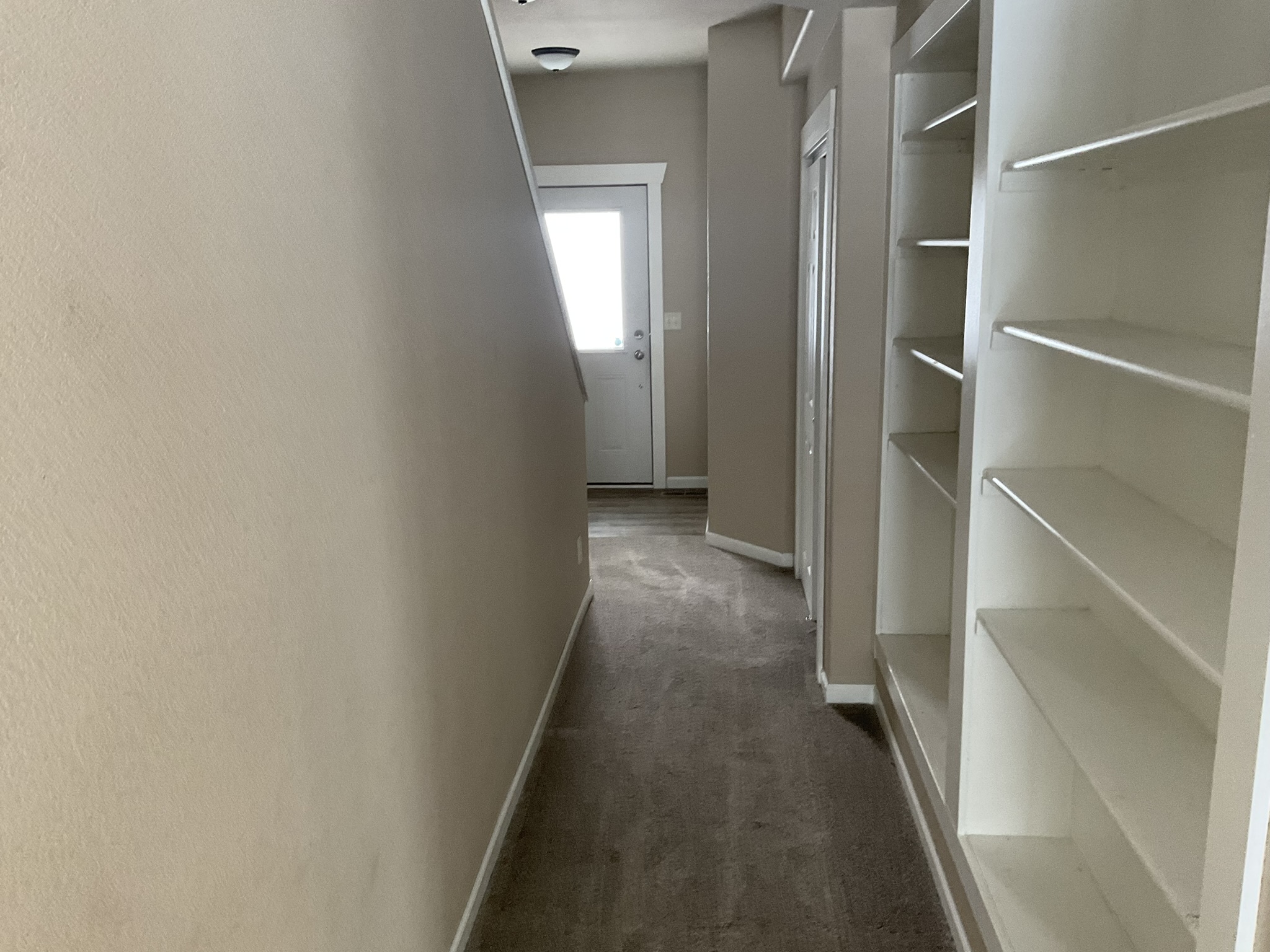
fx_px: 1064
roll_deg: +1.9
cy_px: 476
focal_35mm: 29
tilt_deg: -12.1
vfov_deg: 48.2
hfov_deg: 61.7
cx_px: 635
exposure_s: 1/60
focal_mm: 3
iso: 160
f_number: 1.8
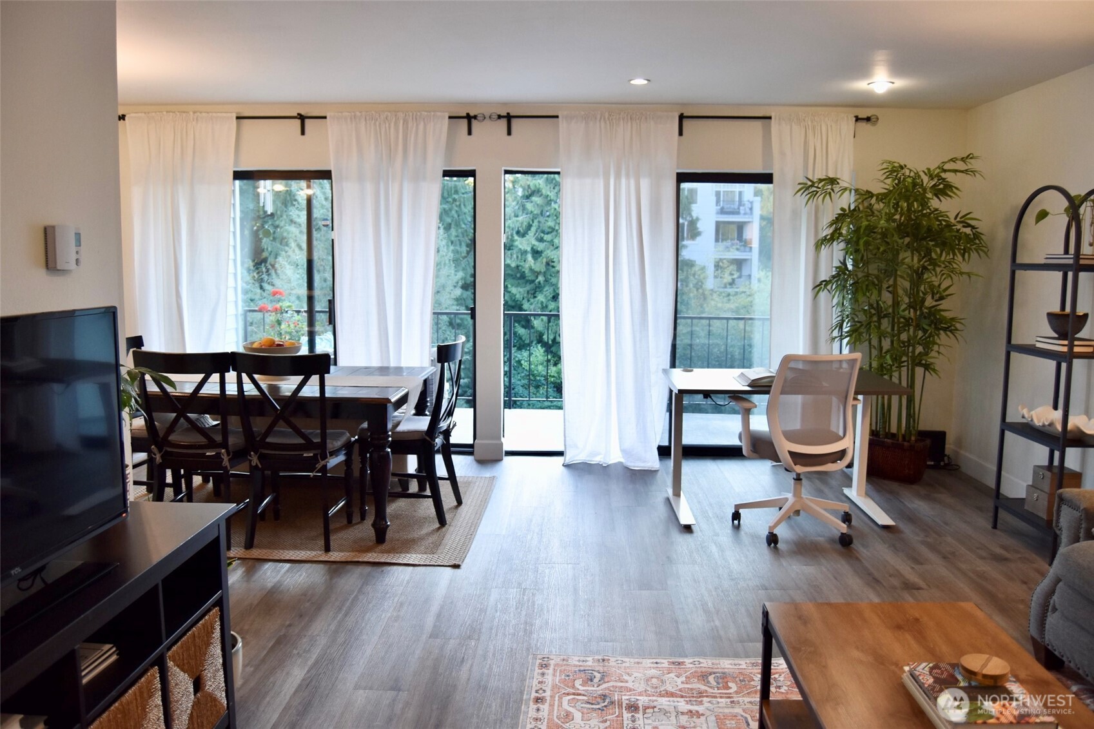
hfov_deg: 67.4
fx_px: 820
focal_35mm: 27
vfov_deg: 47.9
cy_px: 364
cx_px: 547
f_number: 4.5
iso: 400
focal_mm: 18
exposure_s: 1/80
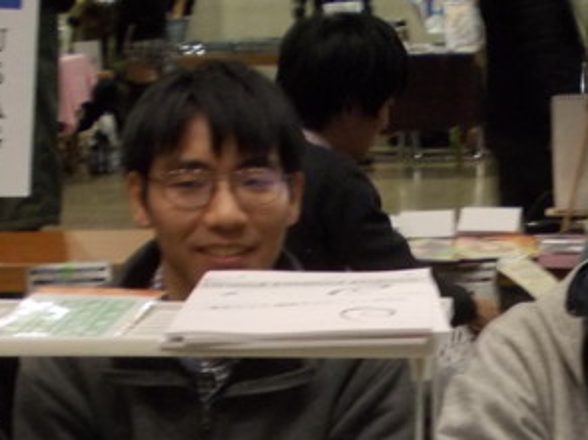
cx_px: 448
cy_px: 528
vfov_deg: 13.9
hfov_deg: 18.9
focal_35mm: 103
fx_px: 1749
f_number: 3.1
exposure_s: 1/30
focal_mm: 5.3
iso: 180
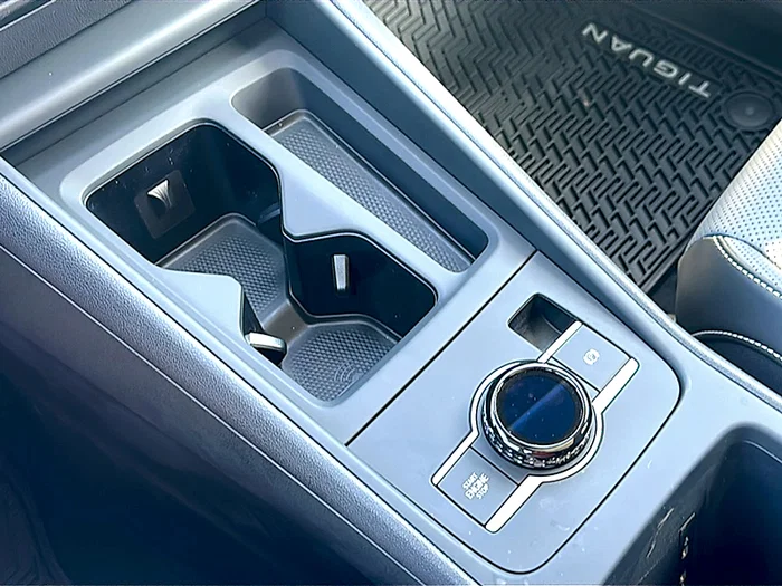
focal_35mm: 39
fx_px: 881
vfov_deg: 36.8
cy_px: 293
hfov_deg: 47.9
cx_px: 391
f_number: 1.78
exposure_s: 1/45
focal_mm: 6.86
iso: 100
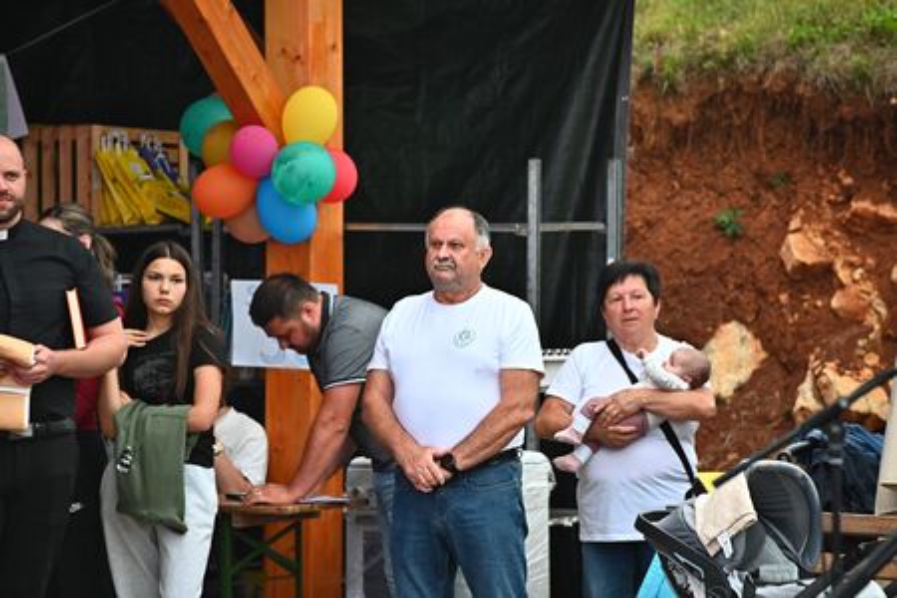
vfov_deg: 6.9
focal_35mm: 200
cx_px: 448
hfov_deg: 10.3
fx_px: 4983
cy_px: 299
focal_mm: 200
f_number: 4.5
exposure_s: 1/250
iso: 1600
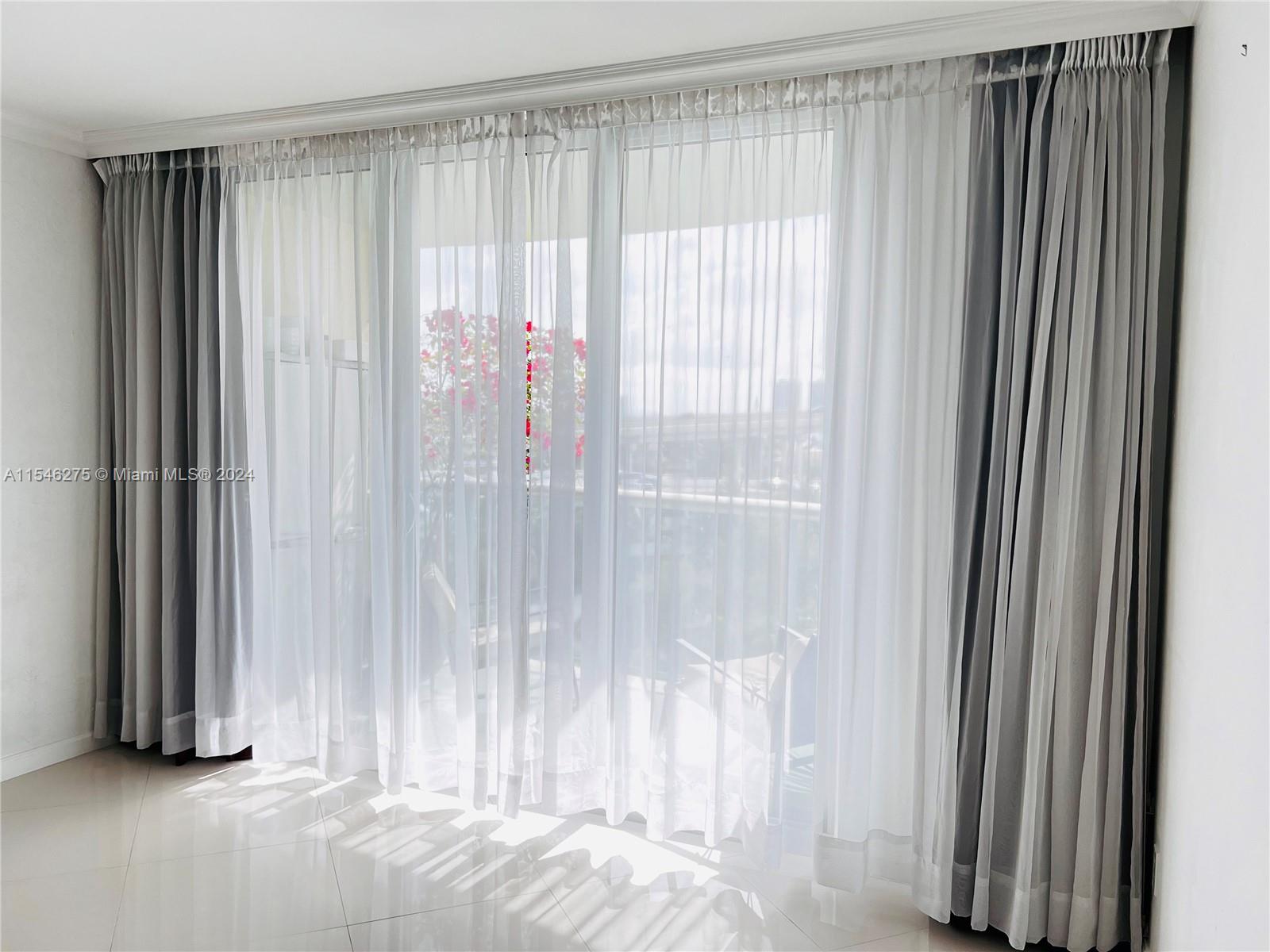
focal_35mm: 26
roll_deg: -1.0
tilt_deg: -4.5
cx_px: 635
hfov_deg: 67.3
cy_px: 476
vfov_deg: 53.1
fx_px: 954
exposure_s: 1/353
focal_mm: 5.7
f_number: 1.5
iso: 50
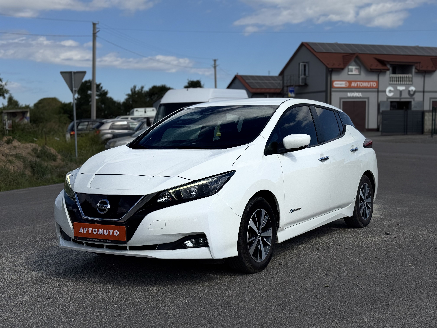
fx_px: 606
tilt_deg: -3.8
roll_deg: +0.4
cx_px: 218
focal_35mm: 48
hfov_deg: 39.7
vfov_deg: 30.3
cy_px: 164
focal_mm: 6.76
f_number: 1.78
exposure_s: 1/15385
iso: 80
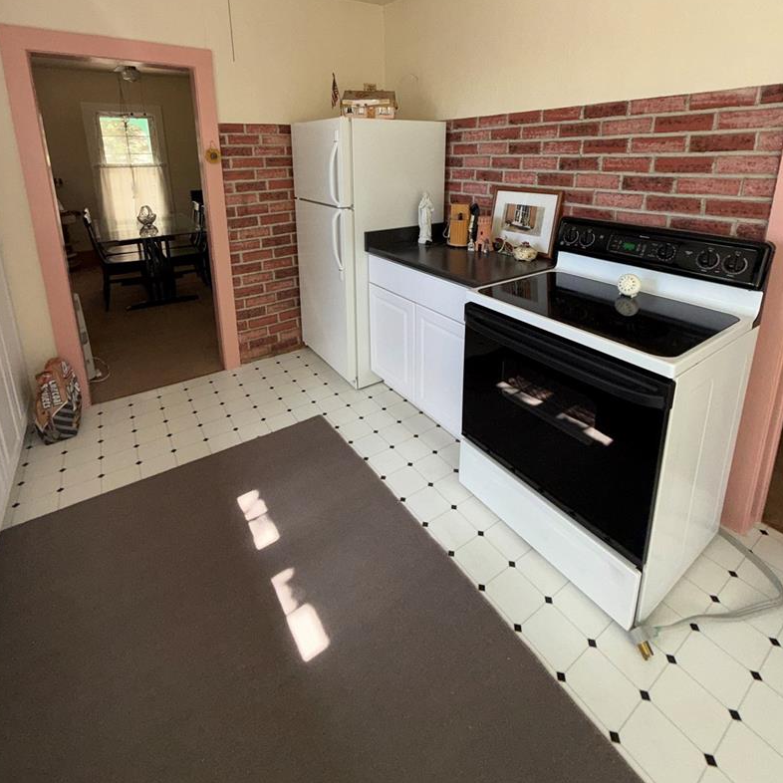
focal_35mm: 17
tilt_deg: -12.5
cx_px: 391
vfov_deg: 80.8
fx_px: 435
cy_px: 254
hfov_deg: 84.0
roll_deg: +0.4
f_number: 2.2
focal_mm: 2.22
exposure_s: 1/121
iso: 80
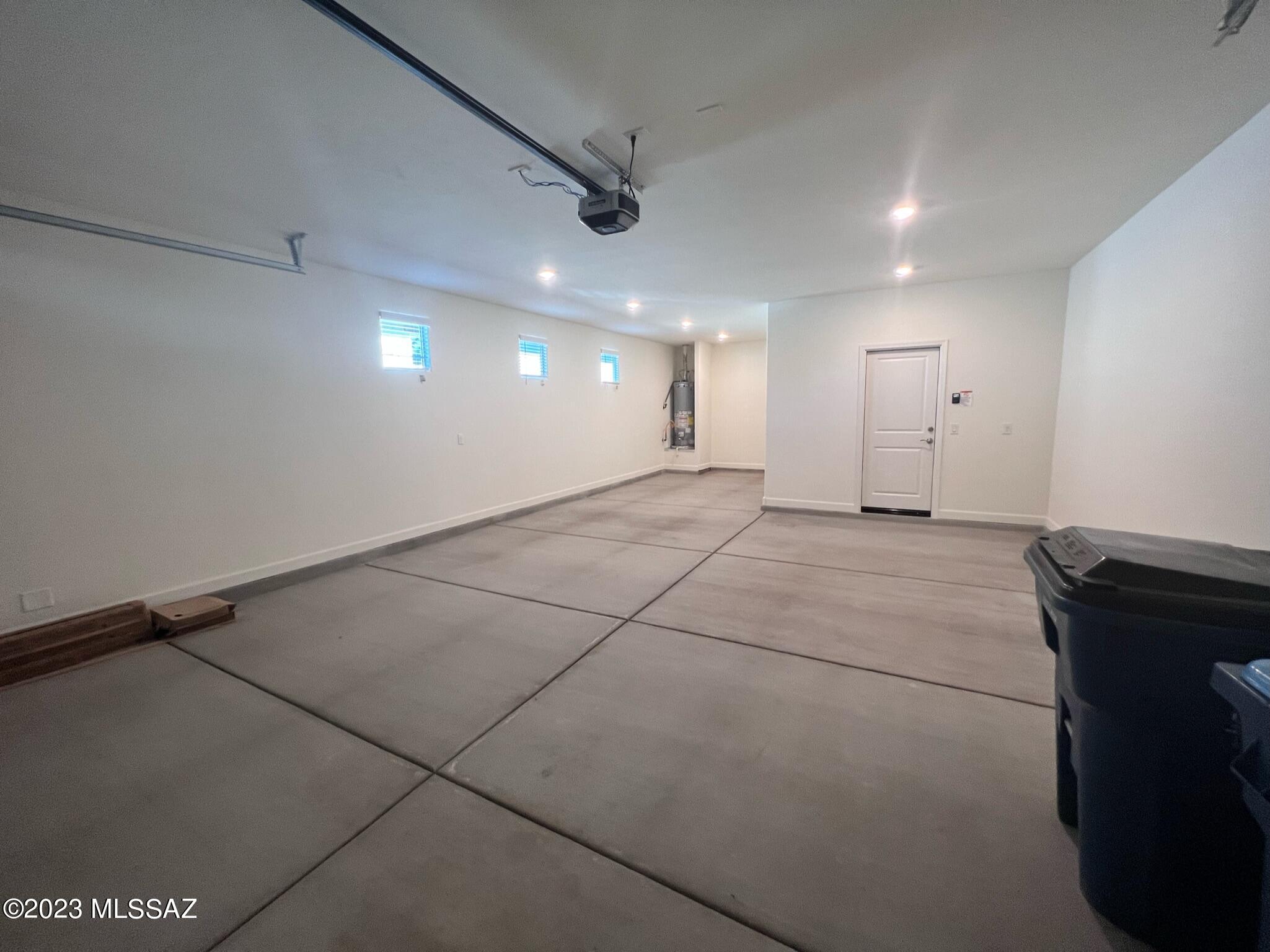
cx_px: 635
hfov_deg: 106.2
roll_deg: +2.0
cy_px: 476
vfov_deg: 89.9
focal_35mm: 13
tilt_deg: -6.9
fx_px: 477
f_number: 1.8
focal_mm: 1.57
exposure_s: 1/60
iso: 160
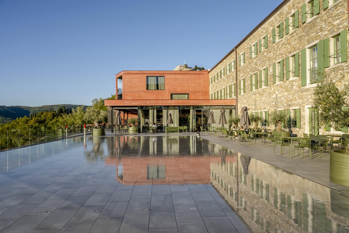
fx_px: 262
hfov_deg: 67.4
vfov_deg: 47.9
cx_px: 174
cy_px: 116
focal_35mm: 27
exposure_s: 1/250
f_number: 13
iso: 320
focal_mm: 27
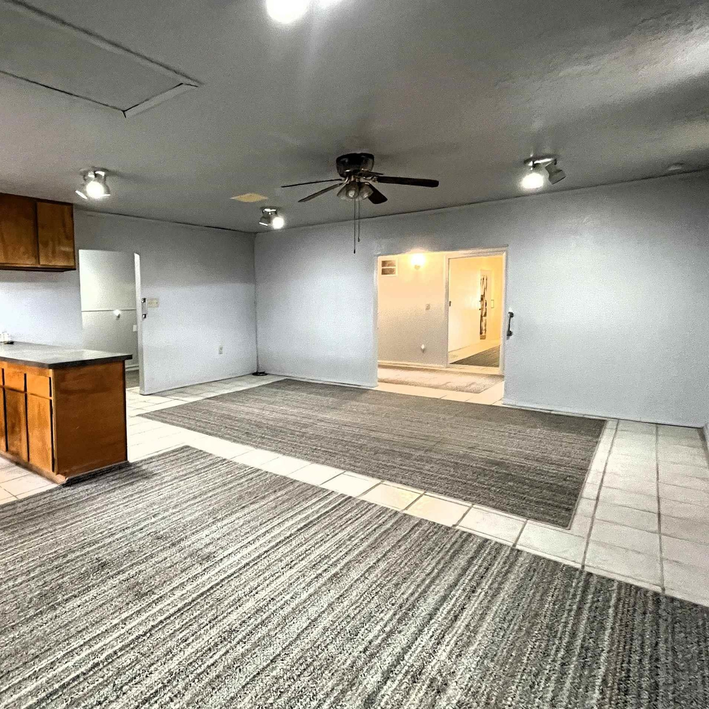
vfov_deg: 74.8
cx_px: 250
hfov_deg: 73.1
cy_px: 340
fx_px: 463
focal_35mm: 20
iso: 1000
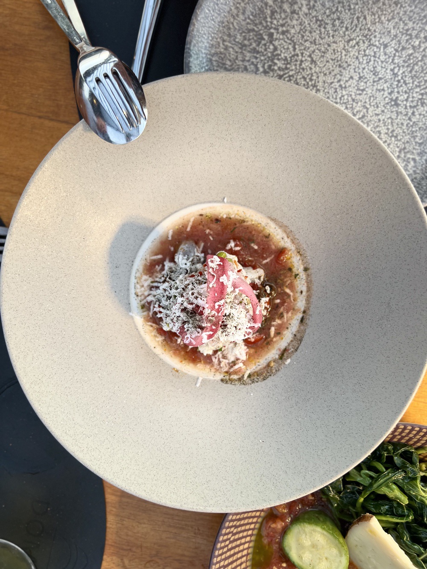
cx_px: 214
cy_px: 284
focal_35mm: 26
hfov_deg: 53.1
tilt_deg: -88.3
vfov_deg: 67.3
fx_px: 428
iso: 100
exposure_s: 1/50
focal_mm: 5.7
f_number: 1.5
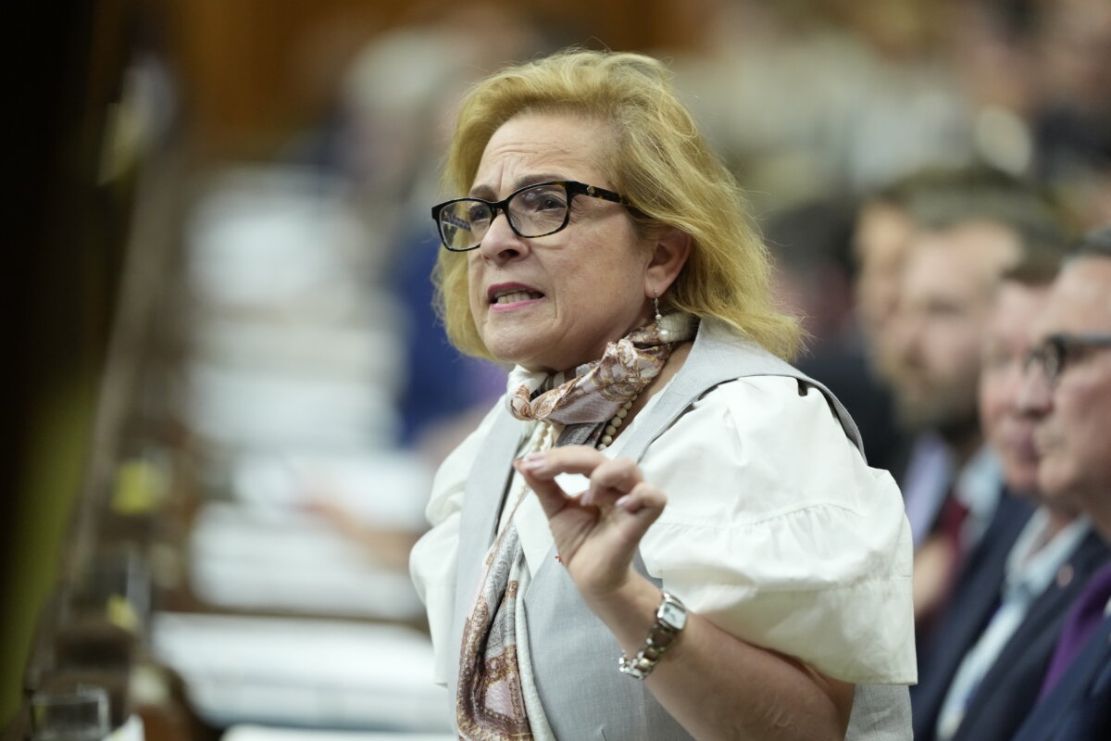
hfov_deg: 6.9
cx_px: 556
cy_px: 370
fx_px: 9258
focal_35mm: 300
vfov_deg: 4.6
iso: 3200
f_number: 2.8
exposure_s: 1/250
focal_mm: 300
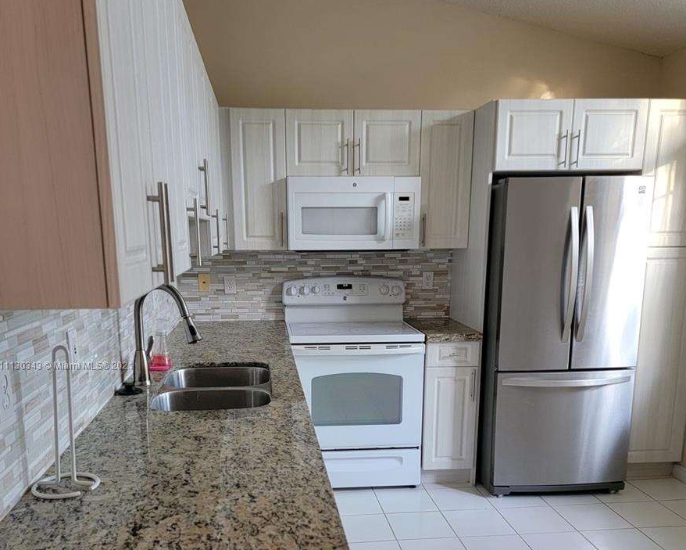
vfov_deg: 45.1
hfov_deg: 55.6
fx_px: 650
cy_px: 366
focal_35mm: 32
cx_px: 341
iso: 200
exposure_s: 1/40
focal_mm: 6.7
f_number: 1.8
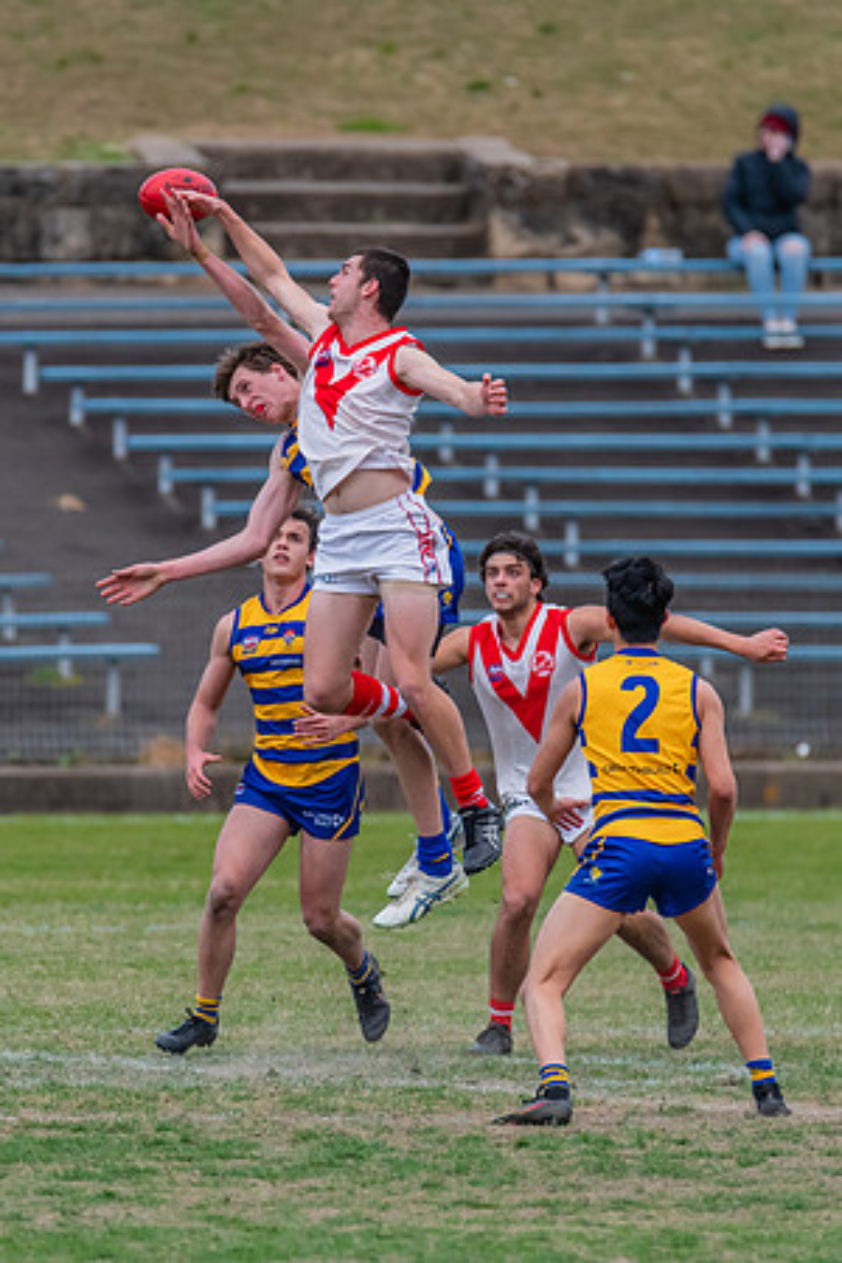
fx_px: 30263
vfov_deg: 2.4
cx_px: 366
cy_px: 628
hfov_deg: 1.6
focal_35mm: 863
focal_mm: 550
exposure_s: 1/1600
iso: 1100
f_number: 6.3
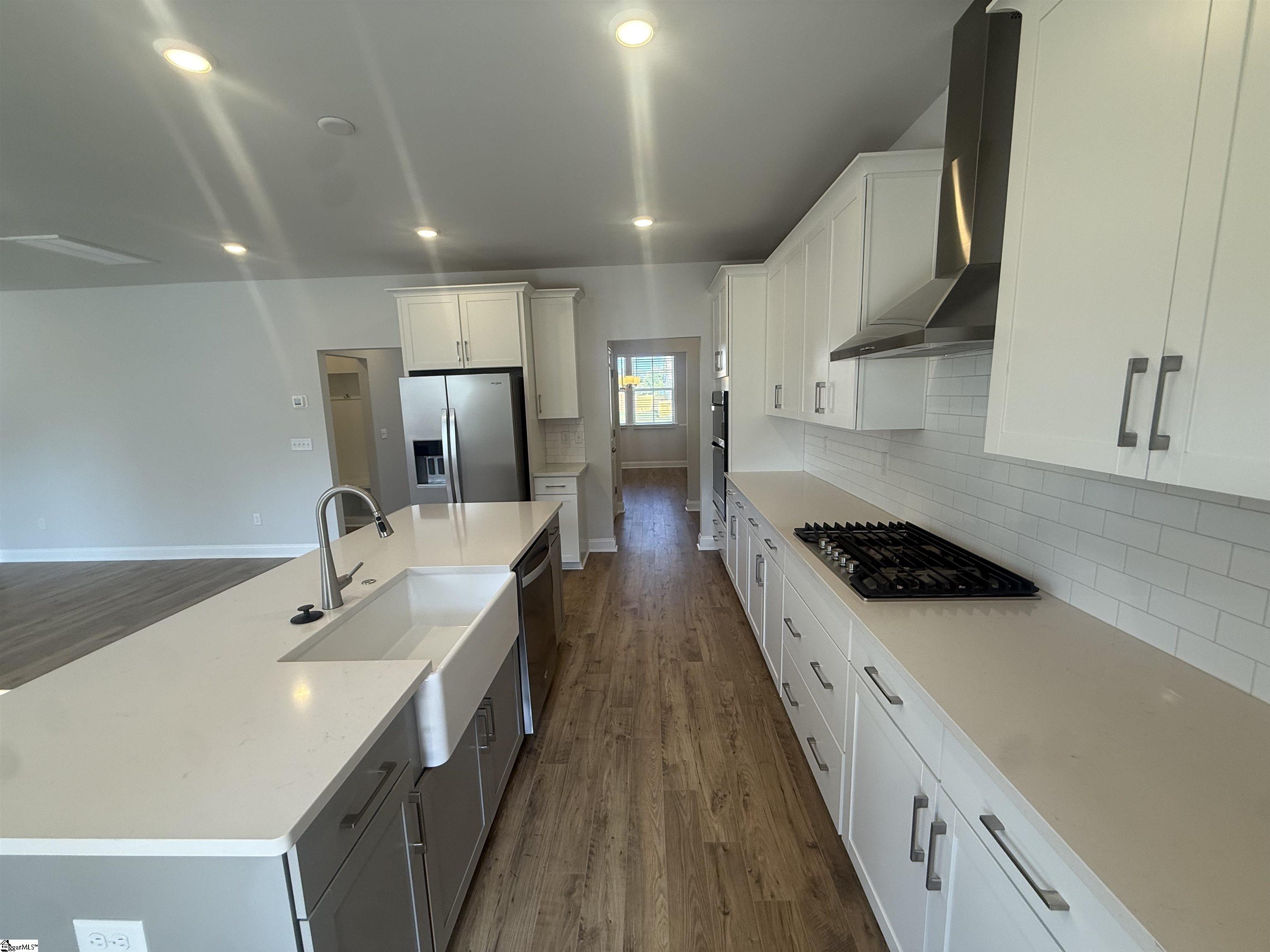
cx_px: 635
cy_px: 476
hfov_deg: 102.1
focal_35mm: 14
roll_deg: +1.4
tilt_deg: -7.9
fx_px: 514
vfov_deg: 85.7
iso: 100
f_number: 2.2
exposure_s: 1/120
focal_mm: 2.22
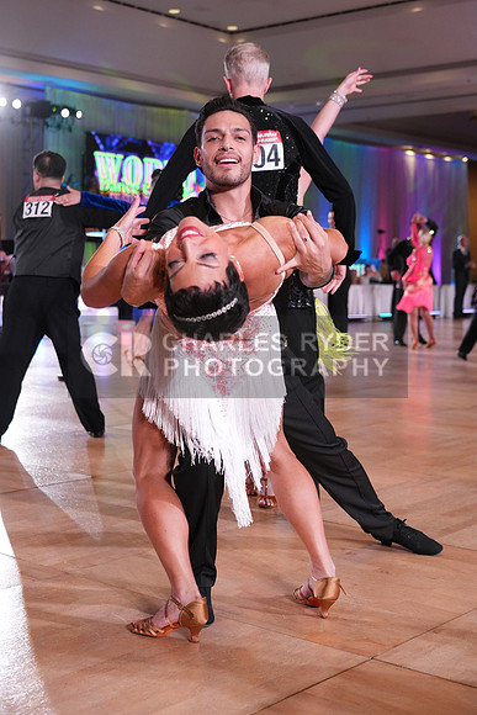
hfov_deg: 27.5
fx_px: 973
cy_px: 358
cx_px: 238
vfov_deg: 40.3
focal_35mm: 49
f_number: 4
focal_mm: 49
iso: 2500
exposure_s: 1/500
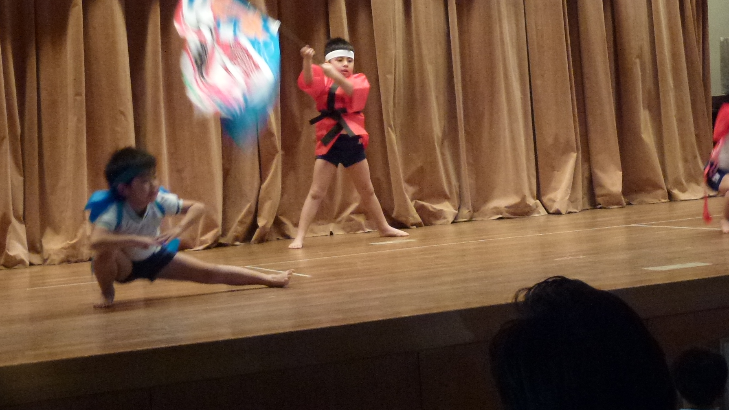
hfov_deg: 26.0
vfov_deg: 14.8
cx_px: 494
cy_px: 49
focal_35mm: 81
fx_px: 1566
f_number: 4.3
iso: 400
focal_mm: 9.4
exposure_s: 1/30
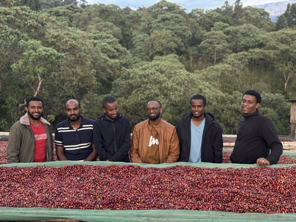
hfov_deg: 39.7
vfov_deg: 30.3
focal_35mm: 48
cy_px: 111
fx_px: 410
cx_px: 148
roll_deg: +0.9
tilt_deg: -9.6
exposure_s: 1/78
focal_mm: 6.76
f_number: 1.78
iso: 100
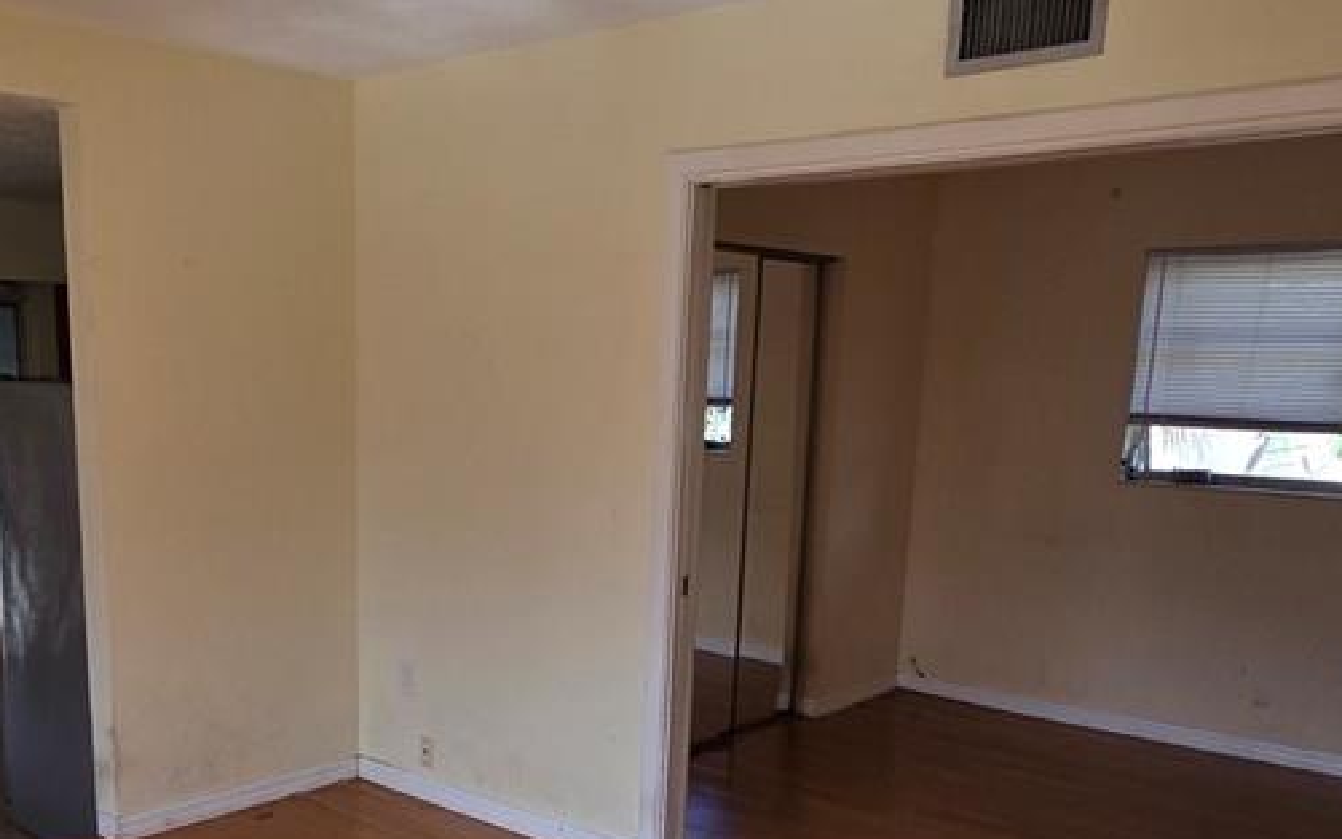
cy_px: 659
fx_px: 1207
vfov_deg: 37.1
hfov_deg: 57.1
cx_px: 471
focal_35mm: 33
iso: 50
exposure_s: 1/299
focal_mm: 2.2
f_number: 2.2
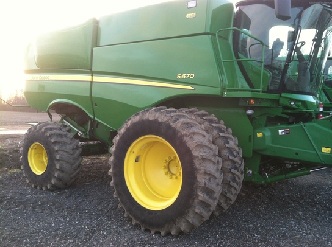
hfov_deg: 52.7
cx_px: 166
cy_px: 124
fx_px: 335
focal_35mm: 35
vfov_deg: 40.6
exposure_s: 1/60
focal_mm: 3.85
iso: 100
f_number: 2.8
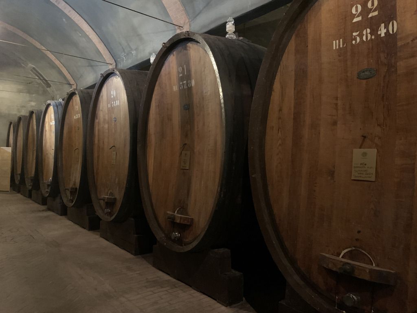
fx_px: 313
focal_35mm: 26
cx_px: 208
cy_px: 156
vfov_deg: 53.1
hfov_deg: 67.3
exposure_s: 1/17
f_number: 1.8
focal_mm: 4.25
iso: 1250
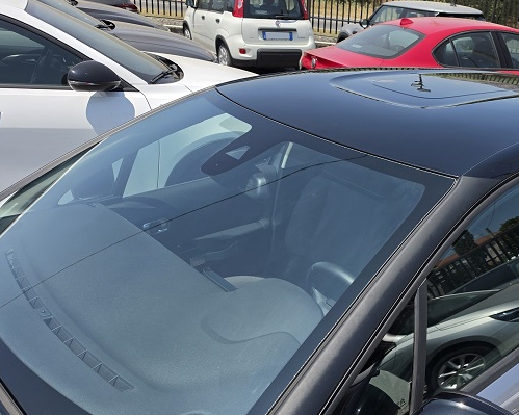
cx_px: 412
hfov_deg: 47.7
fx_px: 553
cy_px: 235
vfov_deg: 41.1
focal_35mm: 36
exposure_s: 1/5605
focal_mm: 6.5
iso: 64
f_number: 1.4
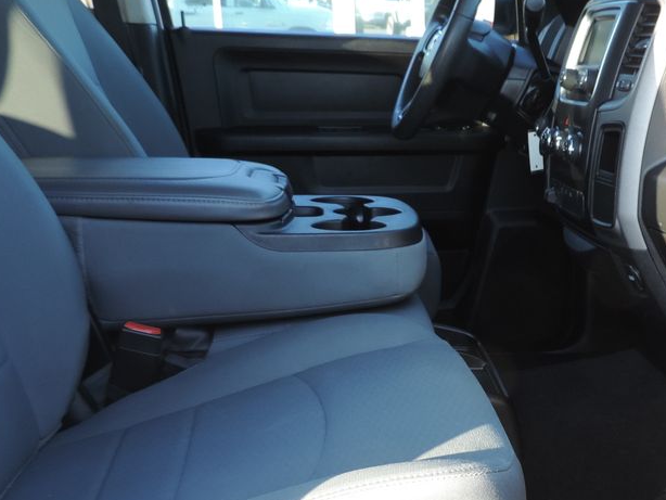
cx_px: 525
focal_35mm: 50
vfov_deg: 28.7
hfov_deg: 36.9
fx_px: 962
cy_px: 369
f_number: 3
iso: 80
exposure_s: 1/50
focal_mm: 4.3
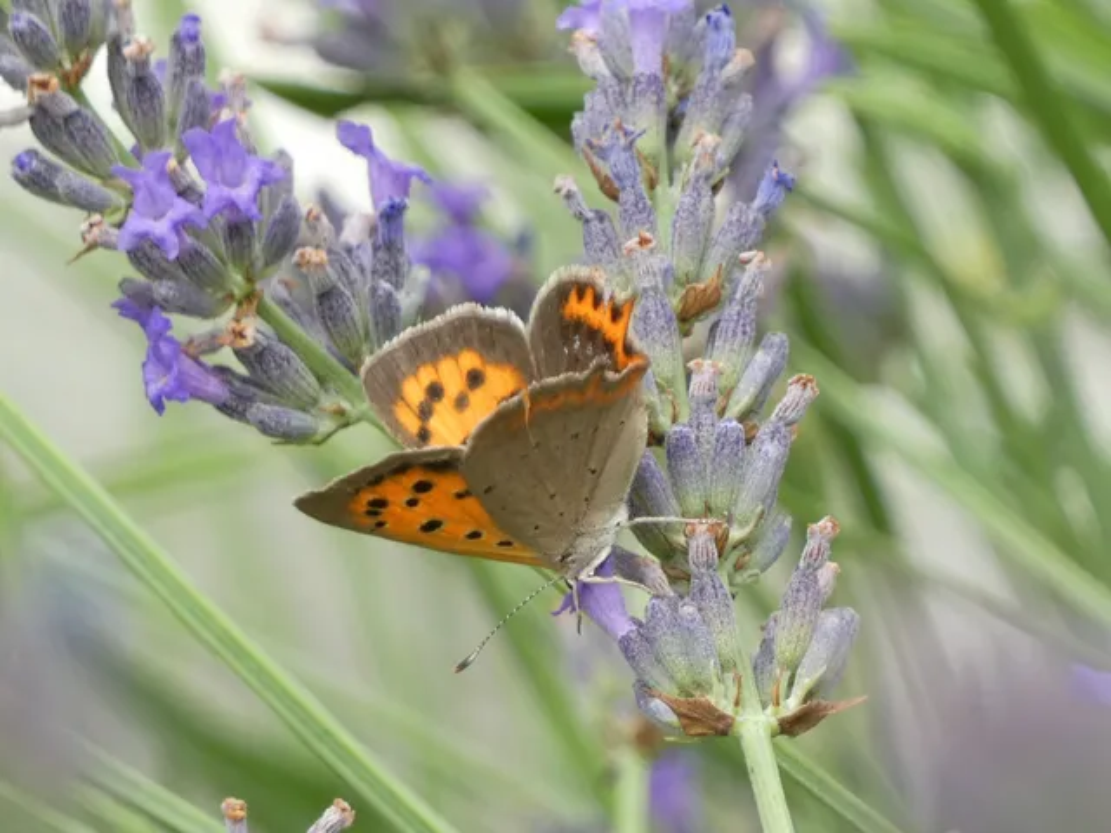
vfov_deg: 3.2
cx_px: 556
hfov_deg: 4.2
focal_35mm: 469
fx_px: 15053
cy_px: 416
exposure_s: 1/100
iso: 80
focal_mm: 84
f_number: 5.6
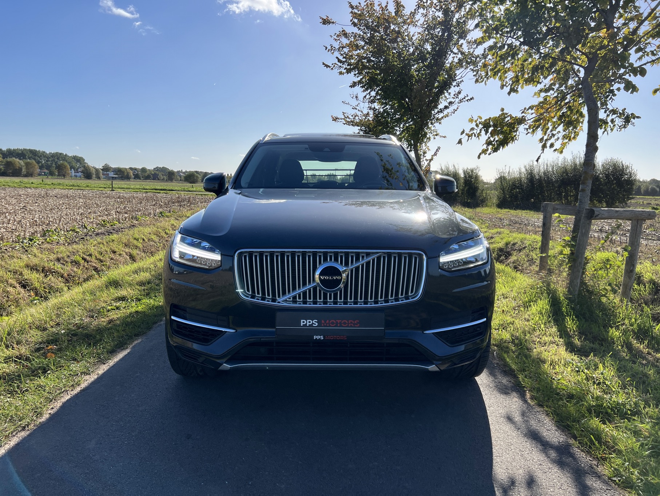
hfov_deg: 67.3
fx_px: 496
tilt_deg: -7.7
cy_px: 248
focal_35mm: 26
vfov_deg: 53.1
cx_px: 330
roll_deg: -1.1
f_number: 1.5
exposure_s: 1/4630
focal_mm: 5.7
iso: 50
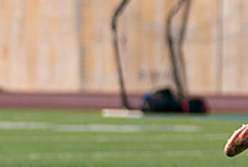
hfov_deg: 2.9
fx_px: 4824
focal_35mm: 699
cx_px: 501
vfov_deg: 2.0
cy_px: 0
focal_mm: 114
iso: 250
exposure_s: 1/2000
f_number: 2.8
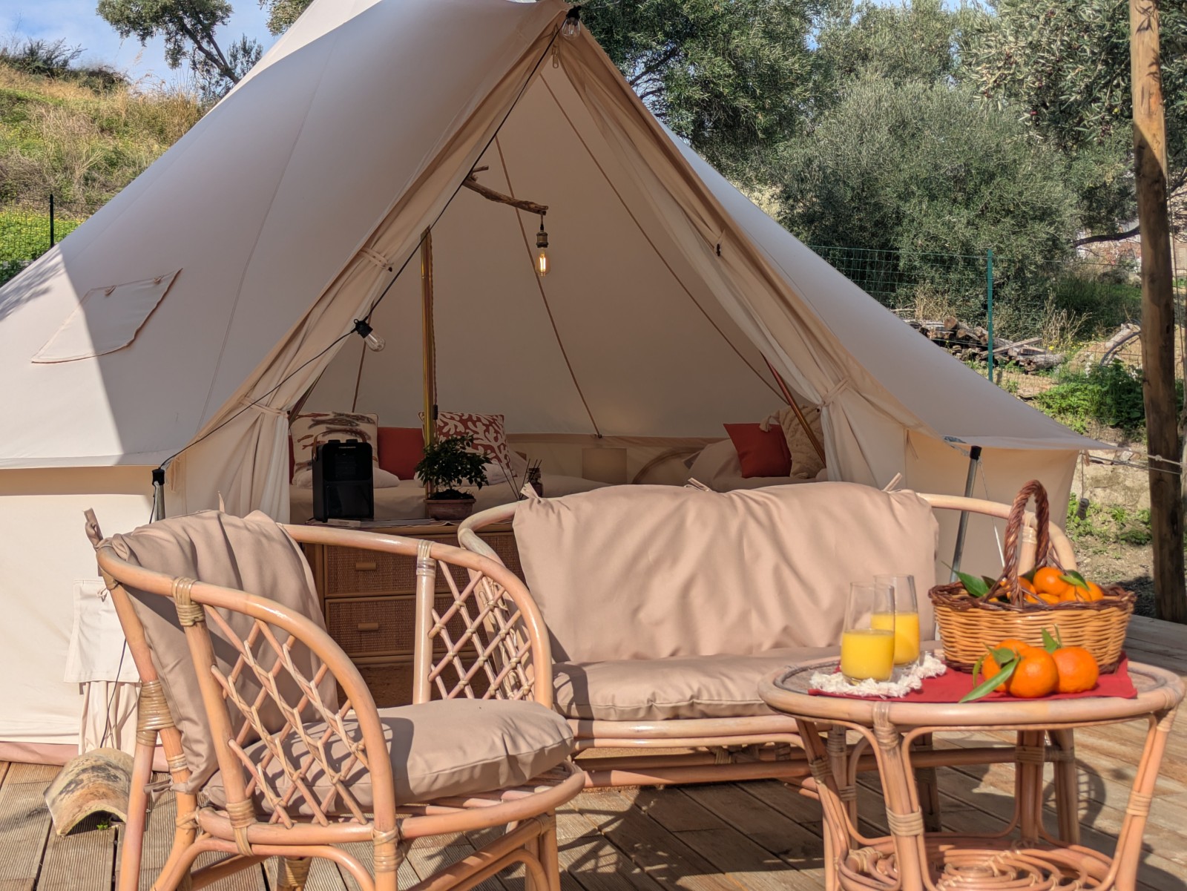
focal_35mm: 51
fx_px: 1749
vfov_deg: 28.6
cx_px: 594
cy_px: 446
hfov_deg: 37.5
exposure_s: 1/3106
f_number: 1.89
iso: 42
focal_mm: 5.43
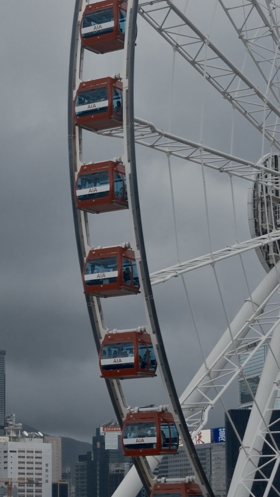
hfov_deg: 18.8
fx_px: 832
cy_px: 330
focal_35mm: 63
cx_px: 25
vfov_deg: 33.1
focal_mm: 23
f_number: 2.8
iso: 160
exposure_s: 1/1700
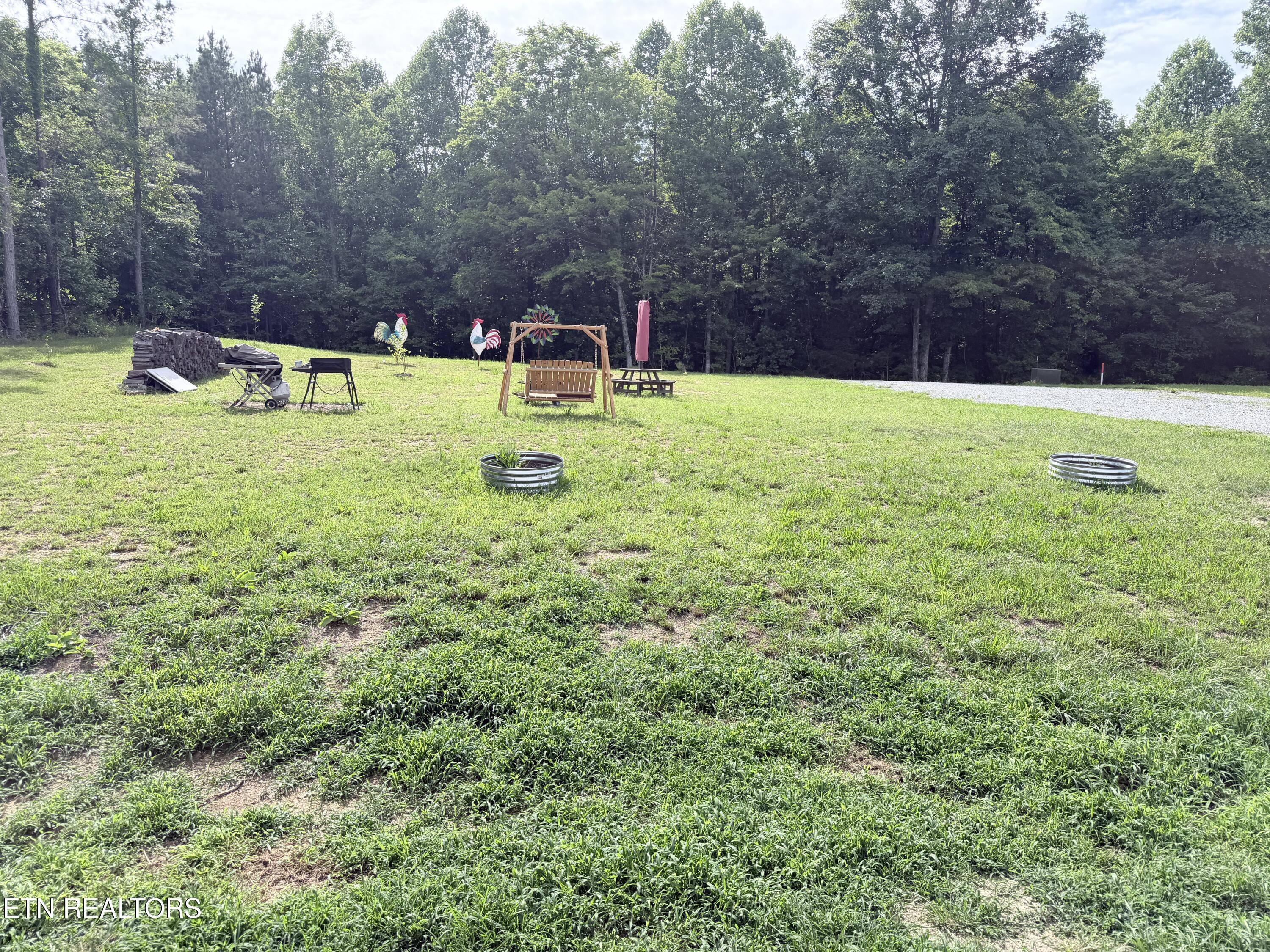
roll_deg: -0.2
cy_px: 476
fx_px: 881
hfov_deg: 71.6
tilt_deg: -8.2
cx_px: 635
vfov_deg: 56.8
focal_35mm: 24
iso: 80
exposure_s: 1/2445
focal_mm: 6.76
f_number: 1.78
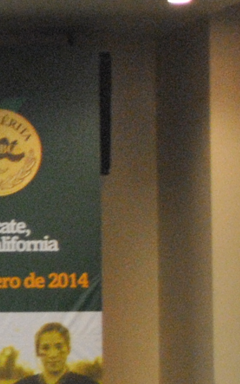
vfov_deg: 5.8
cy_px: 304
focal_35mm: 365
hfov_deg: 3.4
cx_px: -781
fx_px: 3822
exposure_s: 1/15
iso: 800
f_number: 5.3
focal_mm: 40
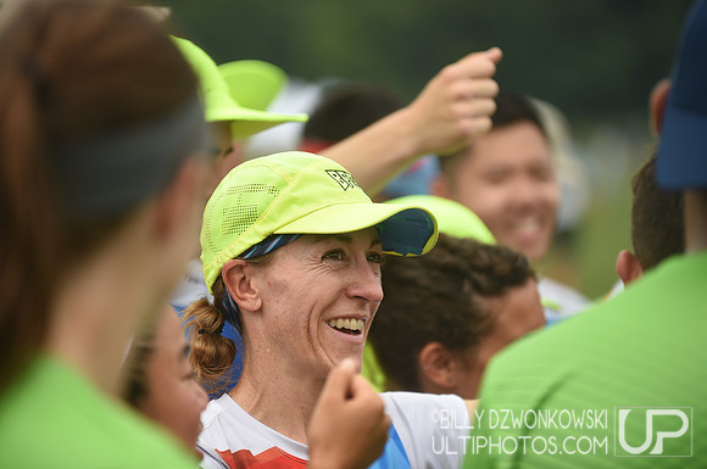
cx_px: 354
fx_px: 3922
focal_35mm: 200
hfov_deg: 10.3
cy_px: 234
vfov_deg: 6.8
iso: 320
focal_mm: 200
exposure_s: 1/2500
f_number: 2.8
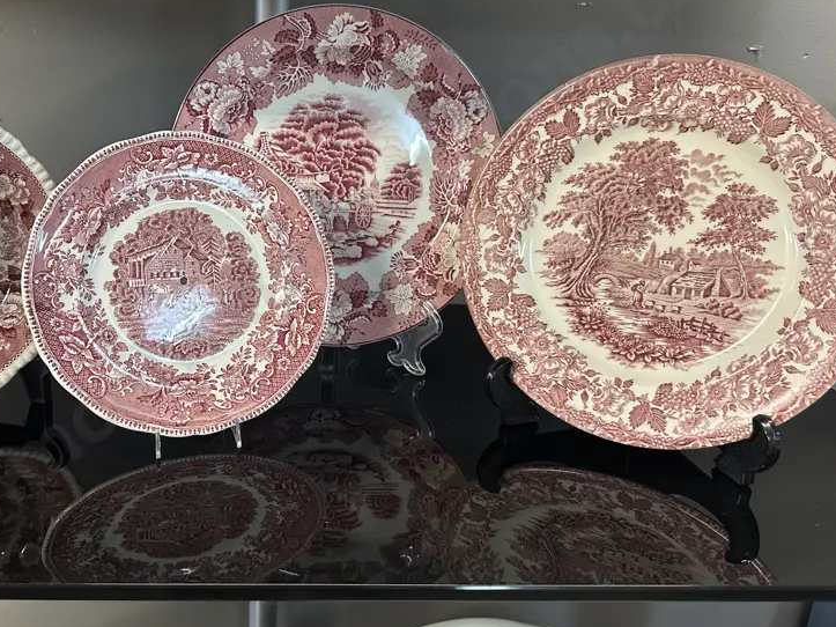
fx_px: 821
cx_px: 316
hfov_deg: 53.4
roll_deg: -2.1
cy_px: 252
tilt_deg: -18.2
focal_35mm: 34
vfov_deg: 41.6
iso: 200
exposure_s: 1/50
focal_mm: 6.86
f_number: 1.78
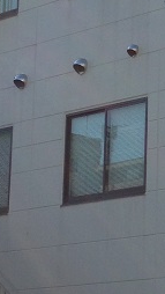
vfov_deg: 14.2
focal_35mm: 151
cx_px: 290
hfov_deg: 7.8
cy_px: 154
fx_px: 1174
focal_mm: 4.13
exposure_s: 1/1043
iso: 50
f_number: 2.4
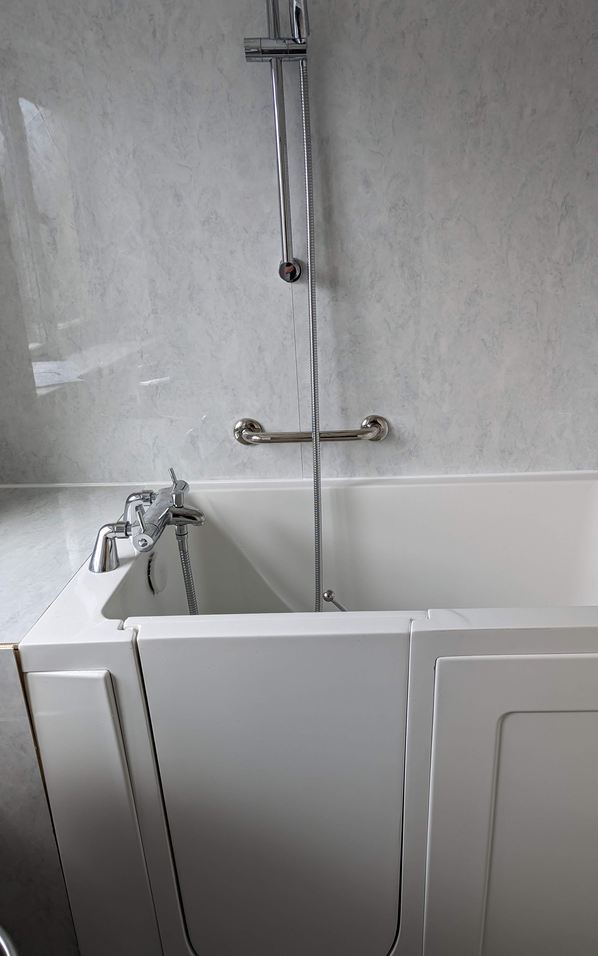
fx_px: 678
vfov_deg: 70.4
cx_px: 364
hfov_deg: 47.3
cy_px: 475
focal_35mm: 26
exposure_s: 1/209
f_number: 1.85
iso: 43
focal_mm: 6.81
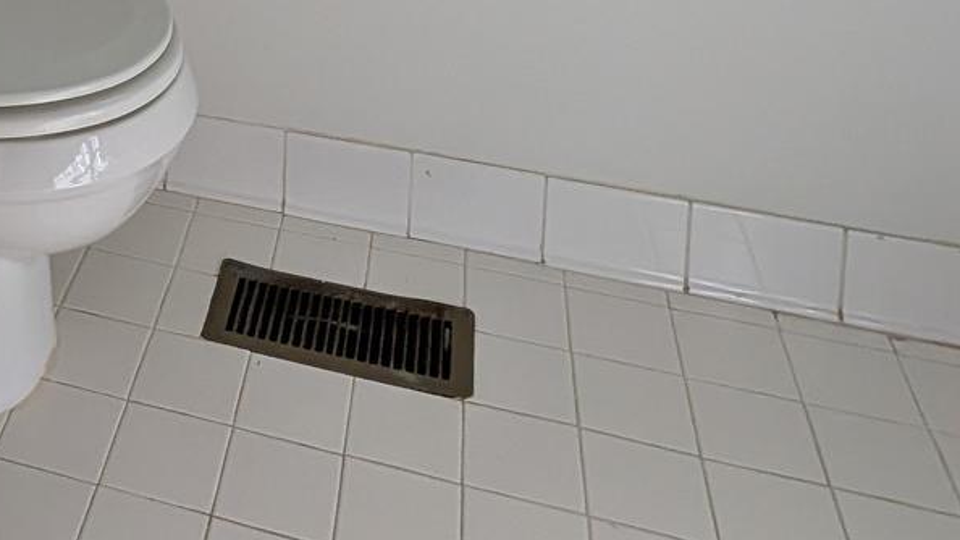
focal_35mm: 45
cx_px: 24
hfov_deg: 40.5
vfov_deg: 20.7
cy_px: -364
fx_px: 1145
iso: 83
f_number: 1.7
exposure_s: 1/1195
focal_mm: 2.02
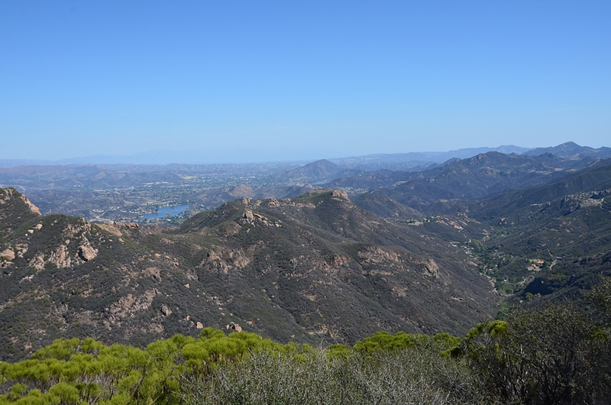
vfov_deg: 39.8
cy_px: 202
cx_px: 306
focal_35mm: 33
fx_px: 559
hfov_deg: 57.3
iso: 160
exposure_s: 1/320
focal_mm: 22
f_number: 9
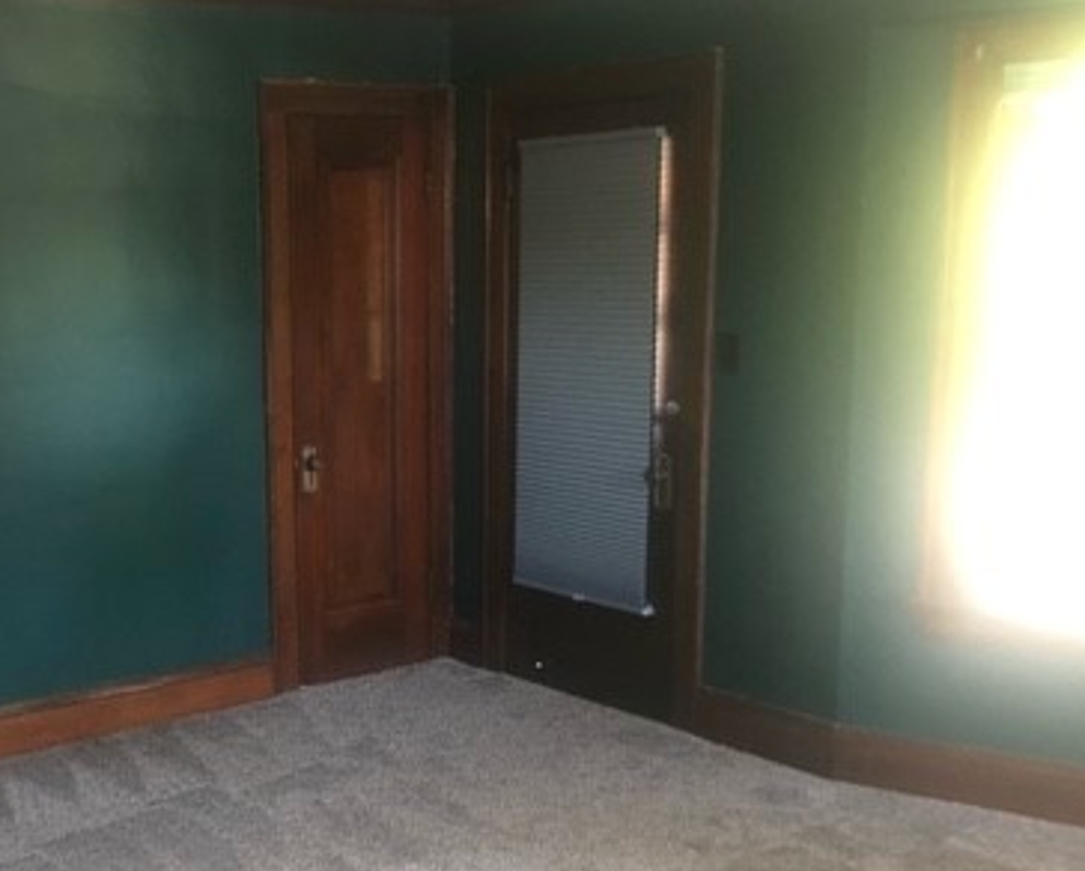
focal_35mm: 48
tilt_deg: -10.6
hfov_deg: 37.9
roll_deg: +1.0
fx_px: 1543
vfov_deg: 31.3
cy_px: 567
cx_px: 286
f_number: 1.8
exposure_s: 1/5
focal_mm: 3.99
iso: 100
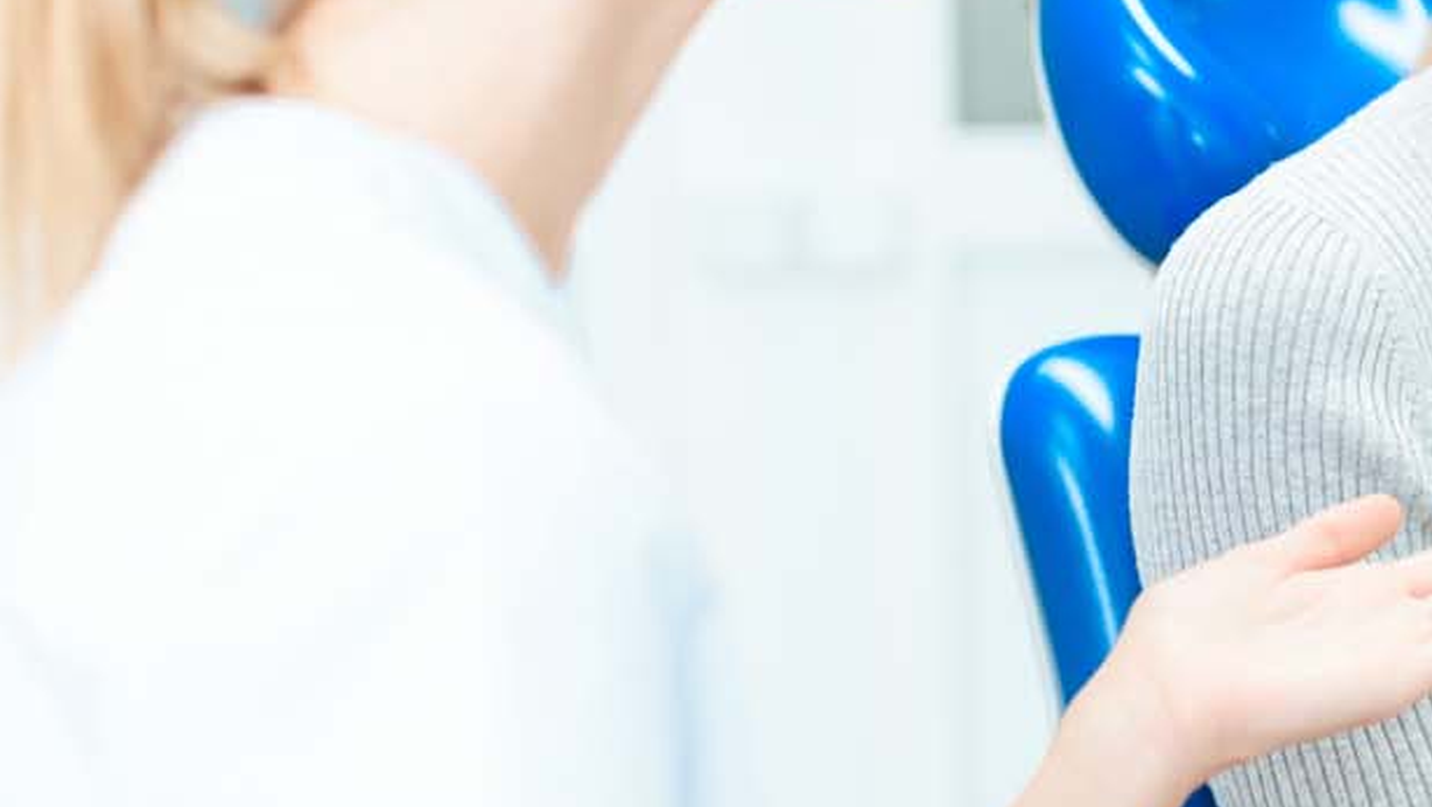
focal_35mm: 138
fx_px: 5242
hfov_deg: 15.1
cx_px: 1679
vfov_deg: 8.8
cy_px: 299
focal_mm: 50
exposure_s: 1/160
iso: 100
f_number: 2
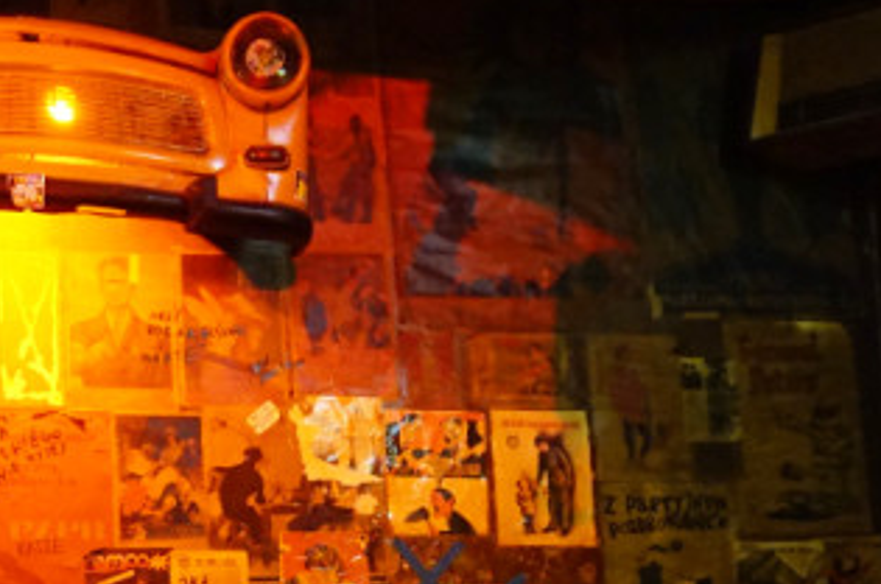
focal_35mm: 61
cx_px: 81
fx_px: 1491
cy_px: 531
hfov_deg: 31.3
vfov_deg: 21.7
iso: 3200
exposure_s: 1/8
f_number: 3.5
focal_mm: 16
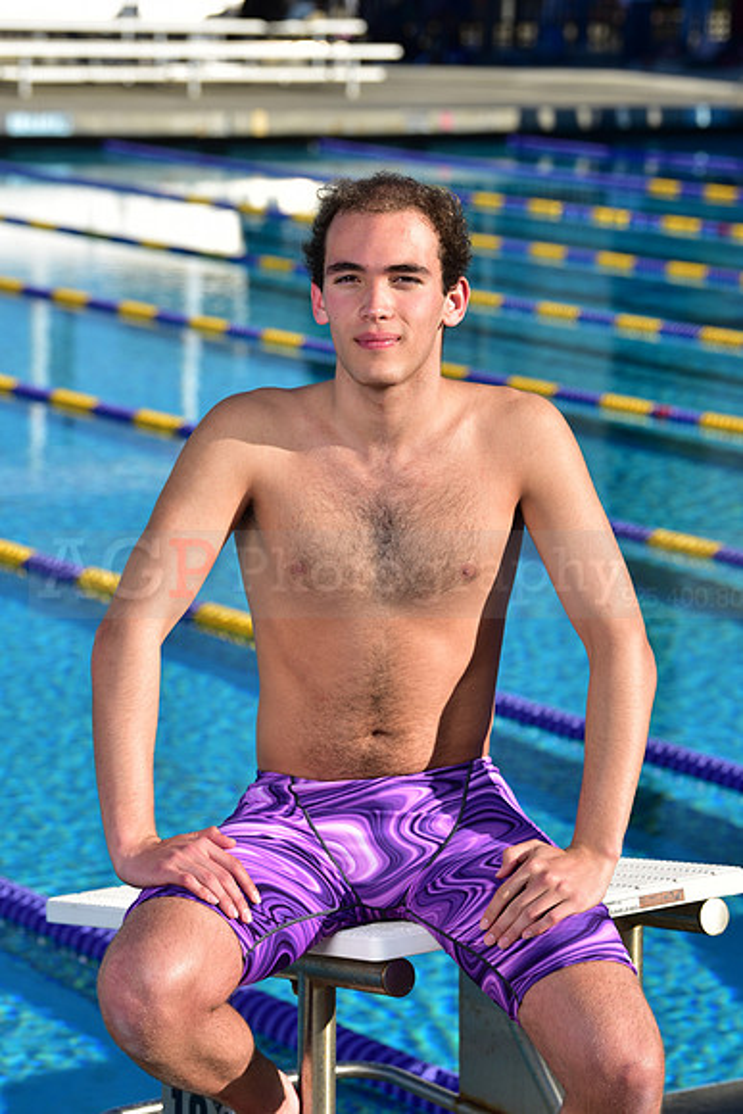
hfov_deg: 11.4
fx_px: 3712
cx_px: 372
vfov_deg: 17.1
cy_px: 557
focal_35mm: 120
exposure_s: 1/250
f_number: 6.3
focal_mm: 120
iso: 64
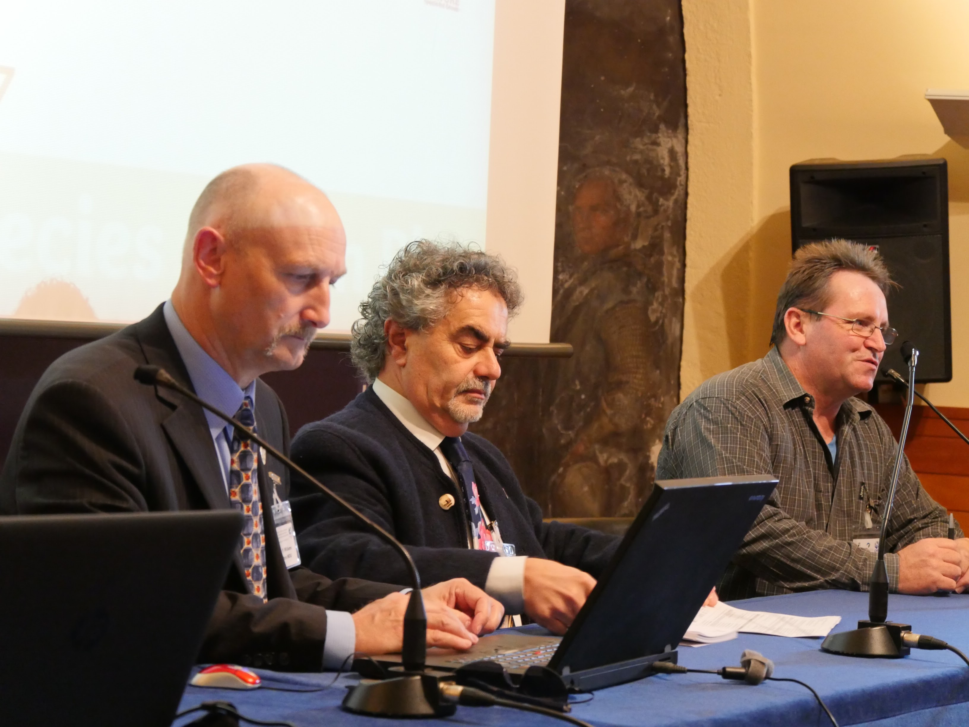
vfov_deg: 16.1
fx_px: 2575
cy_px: 364
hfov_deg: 21.3
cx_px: 484
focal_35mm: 92
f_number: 4.9
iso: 3200
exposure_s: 1/50
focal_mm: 46
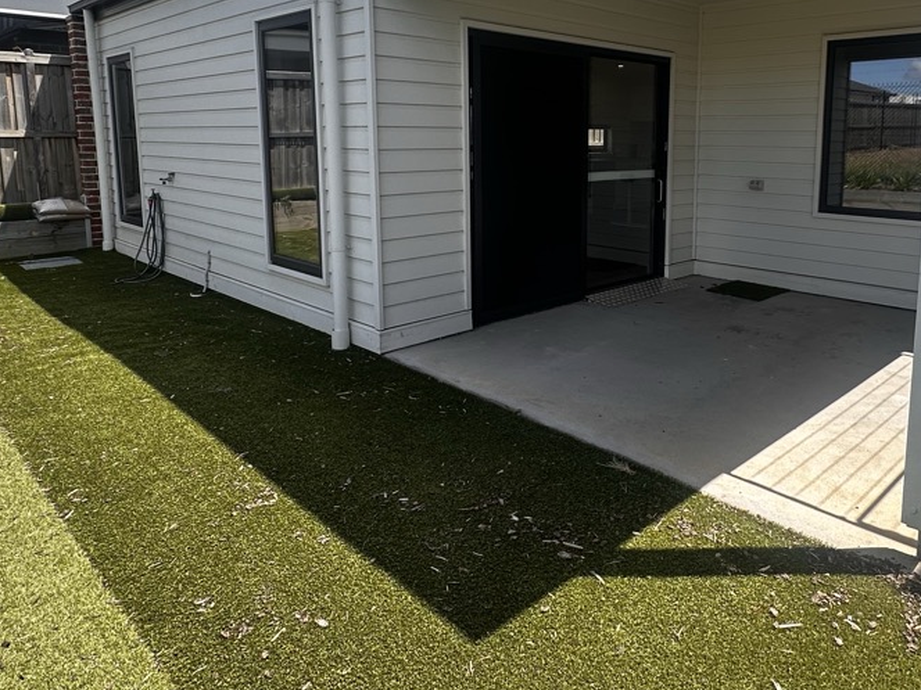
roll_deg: -0.3
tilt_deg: -7.6
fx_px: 718
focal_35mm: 27
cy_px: 233
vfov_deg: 50.5
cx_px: 569
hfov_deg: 64.5
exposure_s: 1/575
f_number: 2.2
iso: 40
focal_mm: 2.22
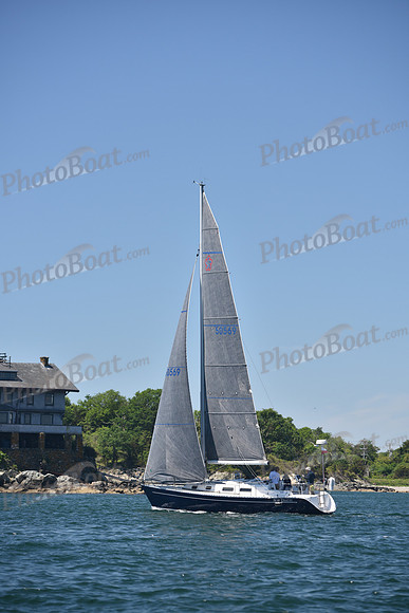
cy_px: 306
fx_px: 2078
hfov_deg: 11.2
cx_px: 204
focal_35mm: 122
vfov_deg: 16.8
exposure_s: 1/1000
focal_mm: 122
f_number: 4
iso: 200
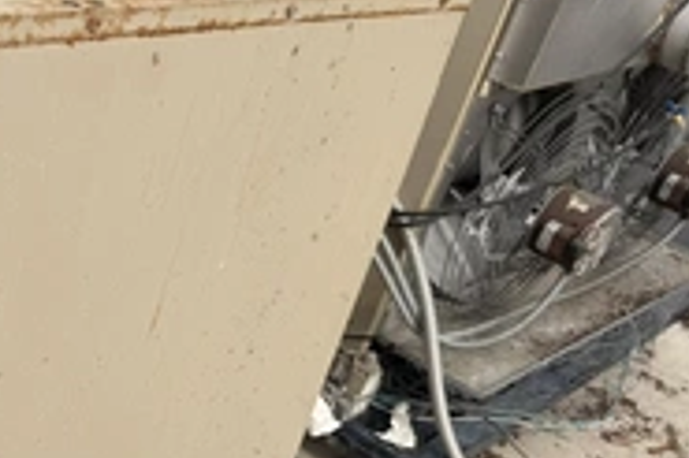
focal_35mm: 54
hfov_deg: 33.3
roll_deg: -8.9
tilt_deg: -28.4
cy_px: 294
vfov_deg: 24.9
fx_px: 1033
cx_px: -26
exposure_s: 1/3425
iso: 80
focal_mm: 6.76
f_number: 1.78
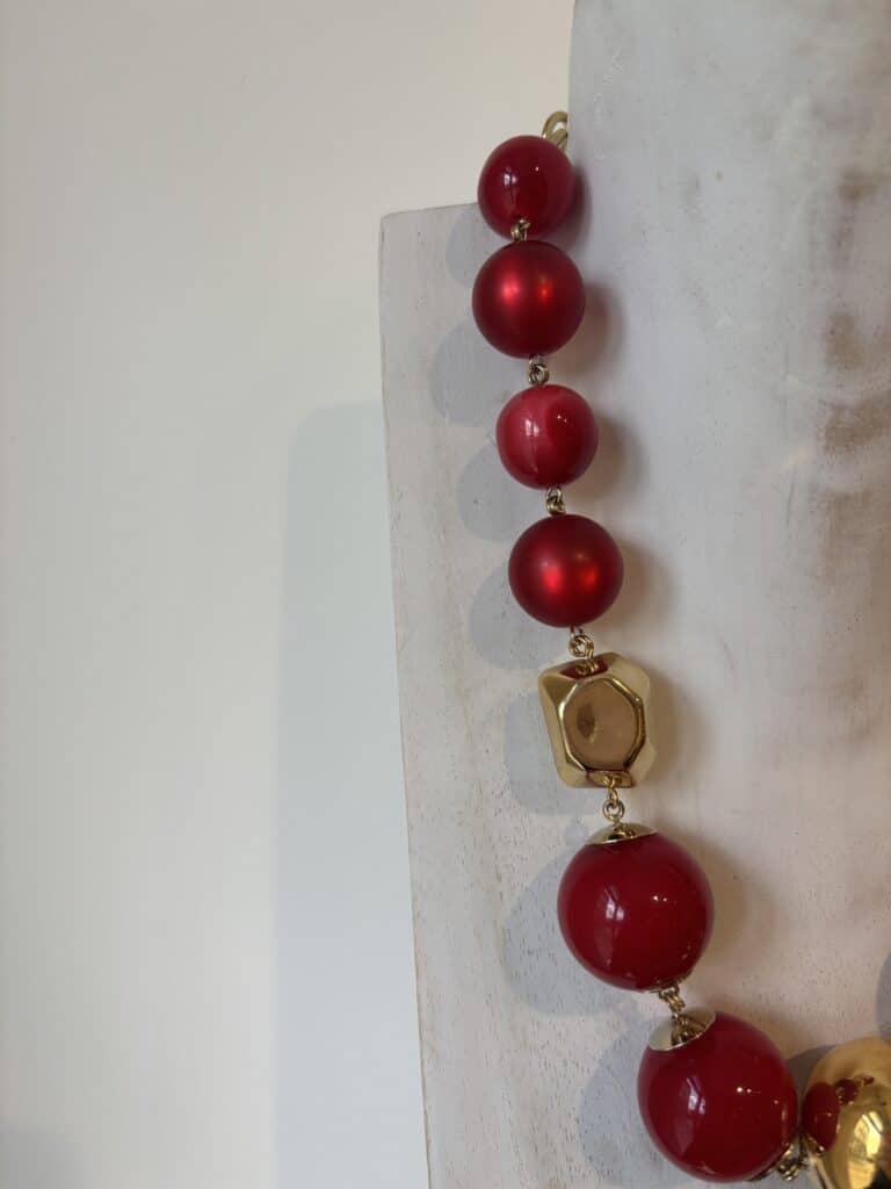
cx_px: 446
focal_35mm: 26
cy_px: 594
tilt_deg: -10.2
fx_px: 892
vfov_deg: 67.3
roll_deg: +0.1
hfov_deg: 53.1
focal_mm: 5.96
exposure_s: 1/462
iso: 50
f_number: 1.6
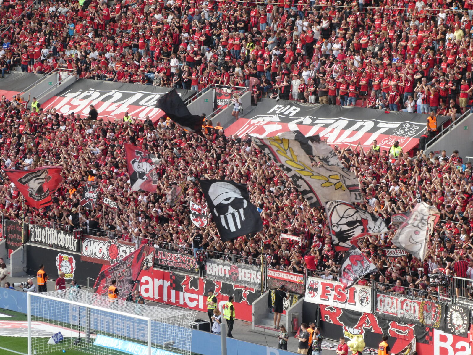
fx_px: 2186
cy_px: 178
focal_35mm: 160
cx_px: 236
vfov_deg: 9.3
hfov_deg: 12.3
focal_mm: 28.7
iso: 80
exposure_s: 1/80
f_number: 5.5
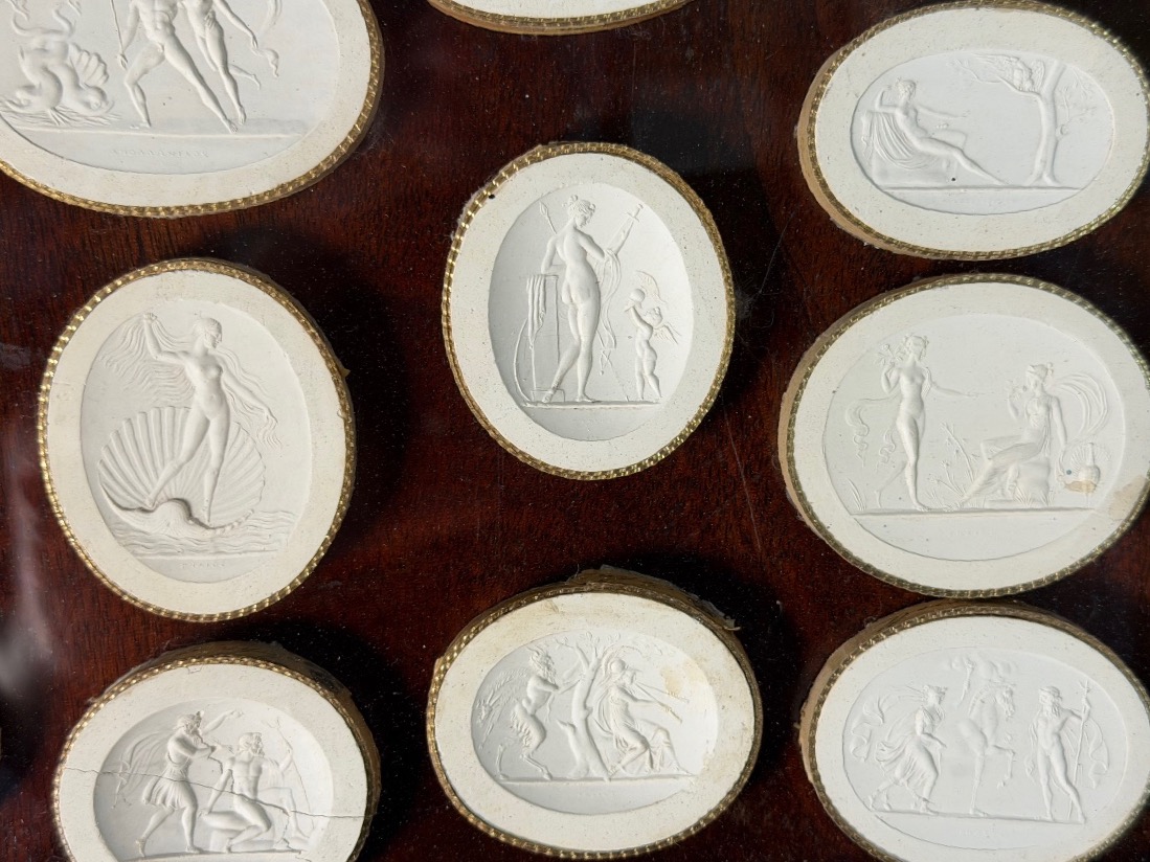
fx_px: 1594
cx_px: 575
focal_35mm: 48
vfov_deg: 30.3
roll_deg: -0.5
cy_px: 431
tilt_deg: -2.0
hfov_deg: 39.7
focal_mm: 6.76
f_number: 1.78
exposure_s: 1/76
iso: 100
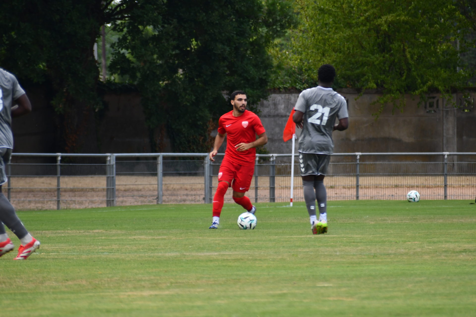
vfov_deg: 2.3
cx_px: 238
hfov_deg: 3.4
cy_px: 158
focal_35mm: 600
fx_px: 7933
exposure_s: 1/500
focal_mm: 300
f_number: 6.3
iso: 360
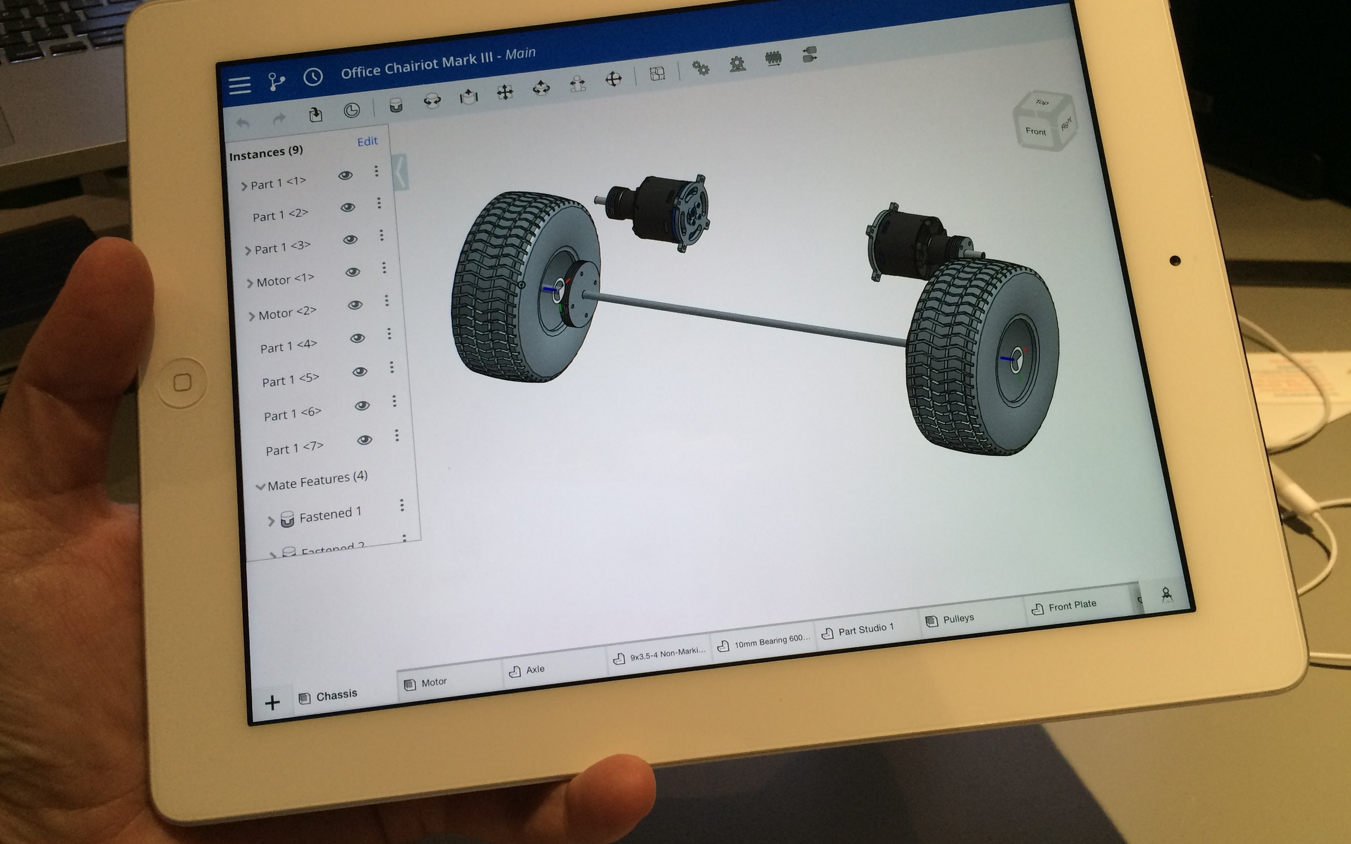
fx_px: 1141
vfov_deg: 40.5
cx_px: 673
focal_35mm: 31
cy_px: 362
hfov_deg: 61.2
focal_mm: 4.15
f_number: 2.2
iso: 40
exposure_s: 1/30
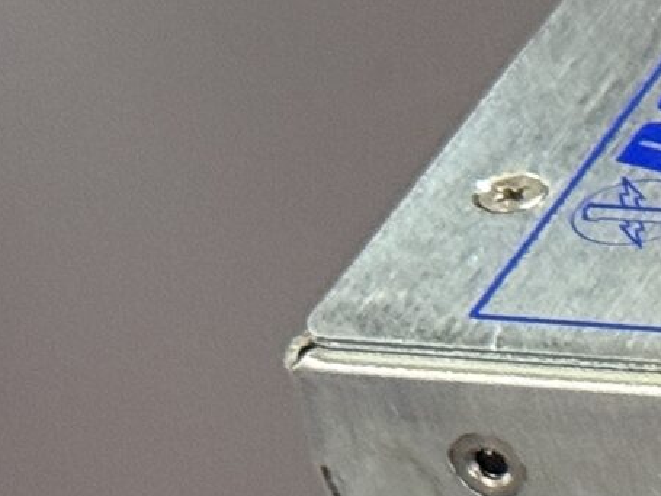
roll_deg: +3.4
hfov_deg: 6.8
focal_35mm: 270
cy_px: 765
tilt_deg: -36.6
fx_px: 5154
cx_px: 1851
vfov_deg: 5.4
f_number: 1.78
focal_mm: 6.76
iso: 250
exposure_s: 1/50
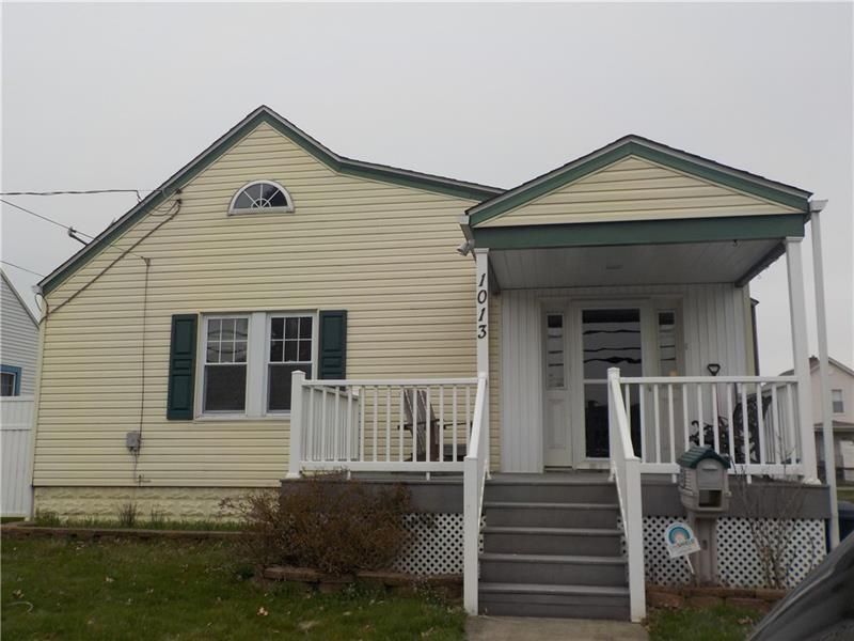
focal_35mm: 30
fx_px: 740
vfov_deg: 46.8
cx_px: 427
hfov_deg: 60.0
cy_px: 320
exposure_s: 1/800
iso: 125
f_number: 3.3
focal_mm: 4.1
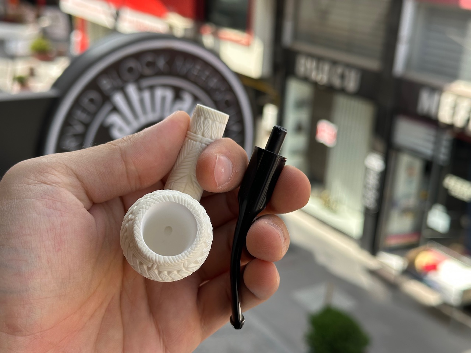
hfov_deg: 39.7
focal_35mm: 48
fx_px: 653
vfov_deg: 30.3
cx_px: 236
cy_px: 176
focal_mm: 6.86
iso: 64
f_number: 1.78
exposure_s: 1/608
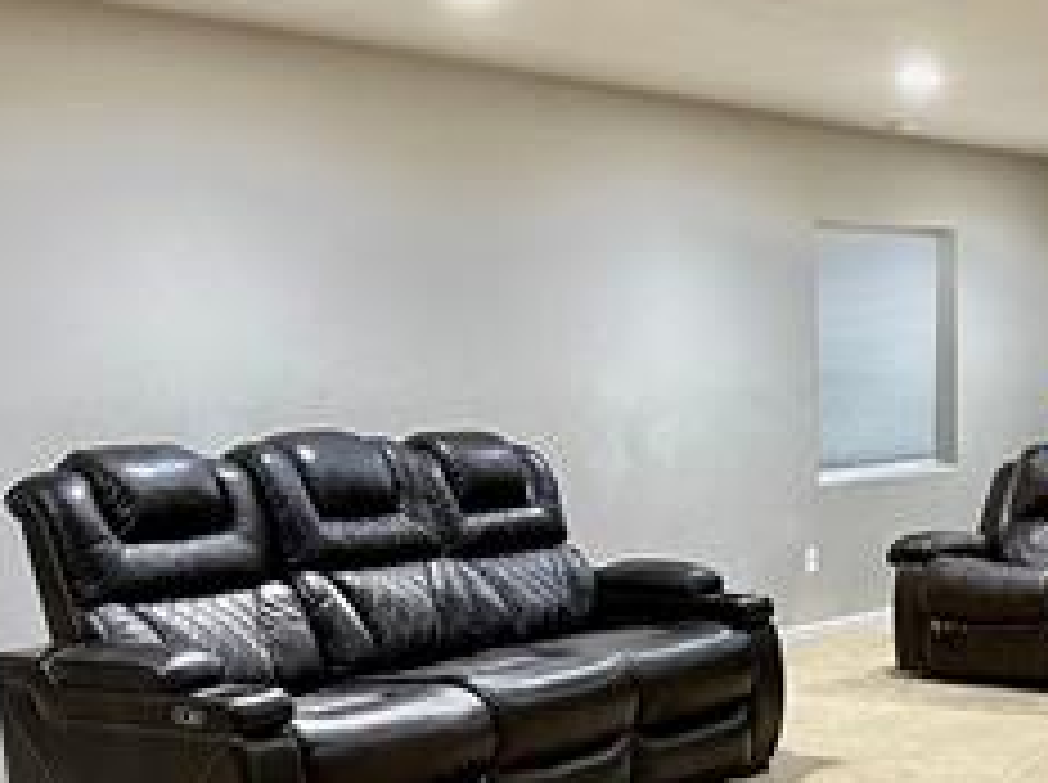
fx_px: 1995
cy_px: 574
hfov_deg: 28.2
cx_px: 967
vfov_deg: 22.0
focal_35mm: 66
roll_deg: +0.6
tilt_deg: -6.3
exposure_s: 1/60
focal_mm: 6.86
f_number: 1.78
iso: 320
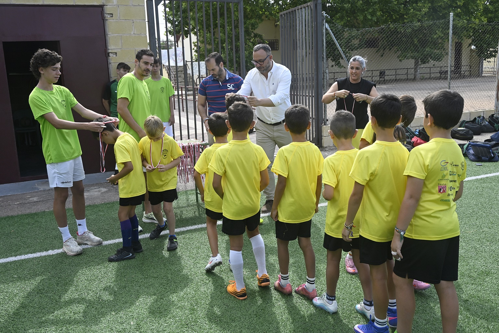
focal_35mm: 34
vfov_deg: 38.4
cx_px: 250
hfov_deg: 55.1
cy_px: 166
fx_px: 478
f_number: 11
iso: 640
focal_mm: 34.5
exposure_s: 1/320
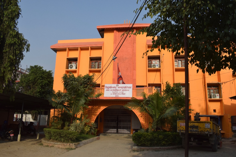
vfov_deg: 47.9
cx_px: 118
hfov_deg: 67.4
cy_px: 78
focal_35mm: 27
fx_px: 177
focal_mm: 18
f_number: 16
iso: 800
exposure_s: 1/1000
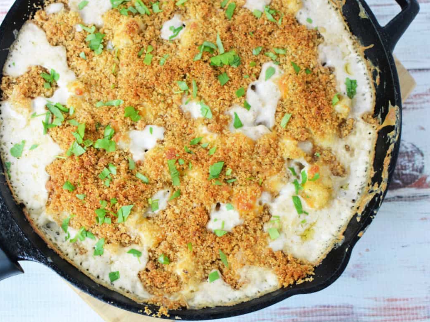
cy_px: 165
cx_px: 181
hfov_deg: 32.9
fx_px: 728
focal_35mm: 59
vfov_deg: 25.0
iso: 560
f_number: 4
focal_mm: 35
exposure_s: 1/60
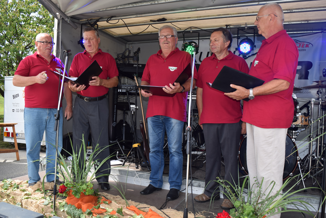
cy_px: 109
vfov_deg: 43.7
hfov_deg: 61.9
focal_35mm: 30
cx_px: 163
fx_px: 272
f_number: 6.3
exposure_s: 1/160
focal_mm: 20
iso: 100
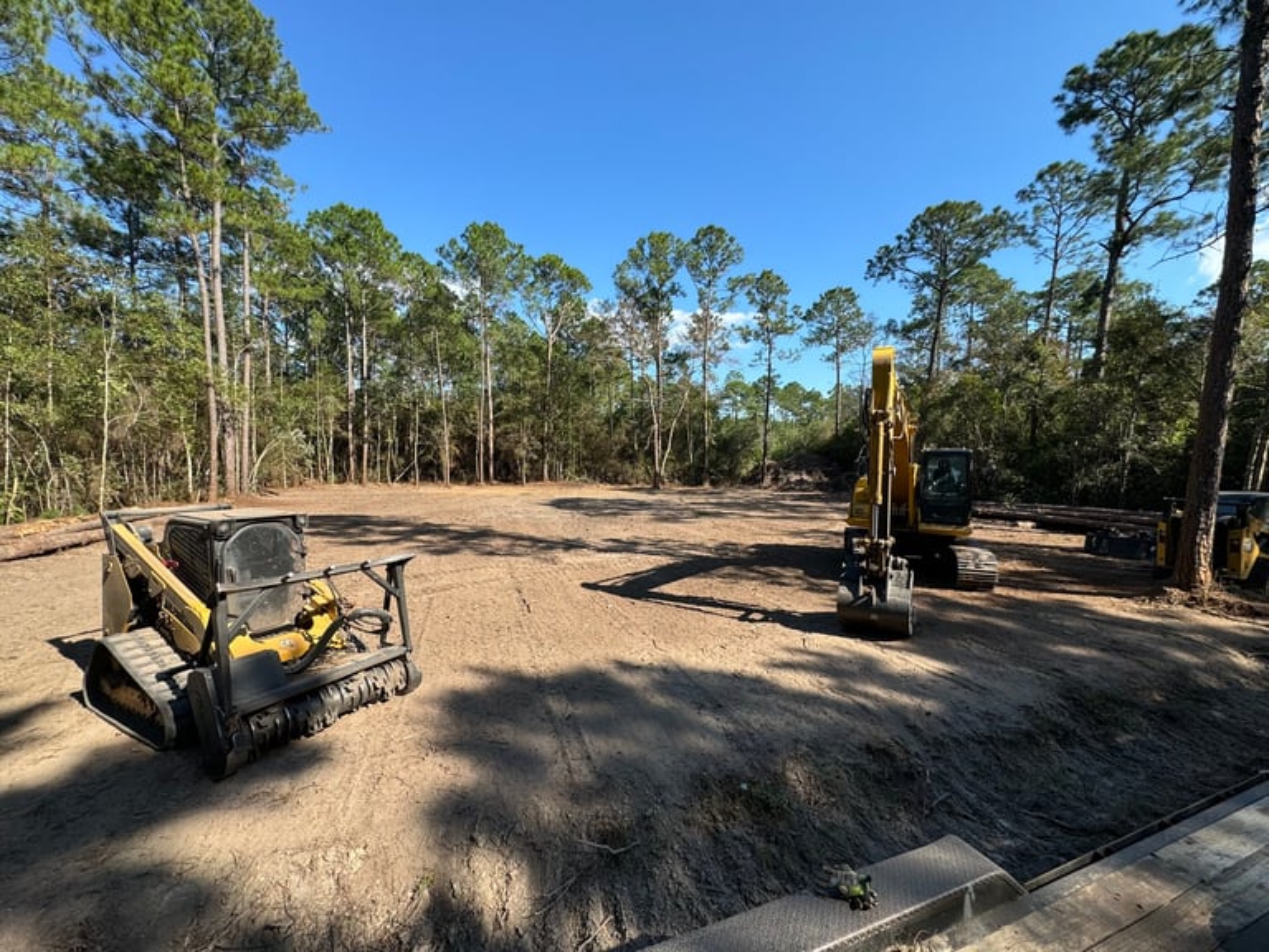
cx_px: 634
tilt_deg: -2.0
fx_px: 513
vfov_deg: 85.7
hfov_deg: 102.1
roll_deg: -0.6
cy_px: 476
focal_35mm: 14
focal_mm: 2.22
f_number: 2.2
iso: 50
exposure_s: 1/879
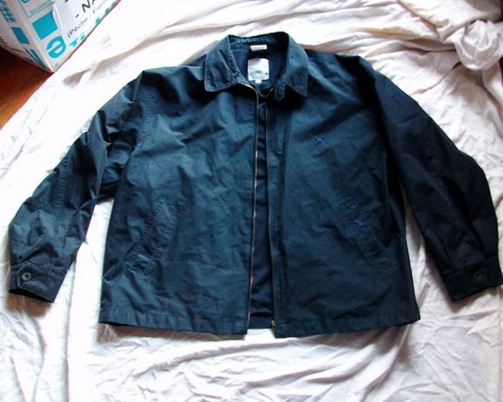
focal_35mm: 34
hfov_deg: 52.8
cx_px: 263
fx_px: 506
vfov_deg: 43.3
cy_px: 201
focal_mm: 5.7
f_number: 2.9
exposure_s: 1/8
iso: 200
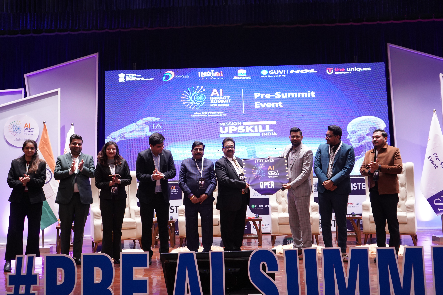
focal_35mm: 35
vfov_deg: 37.9
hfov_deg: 54.4
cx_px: 222
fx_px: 431
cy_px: 148
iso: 3200
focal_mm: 35
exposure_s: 1/90
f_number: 4.5
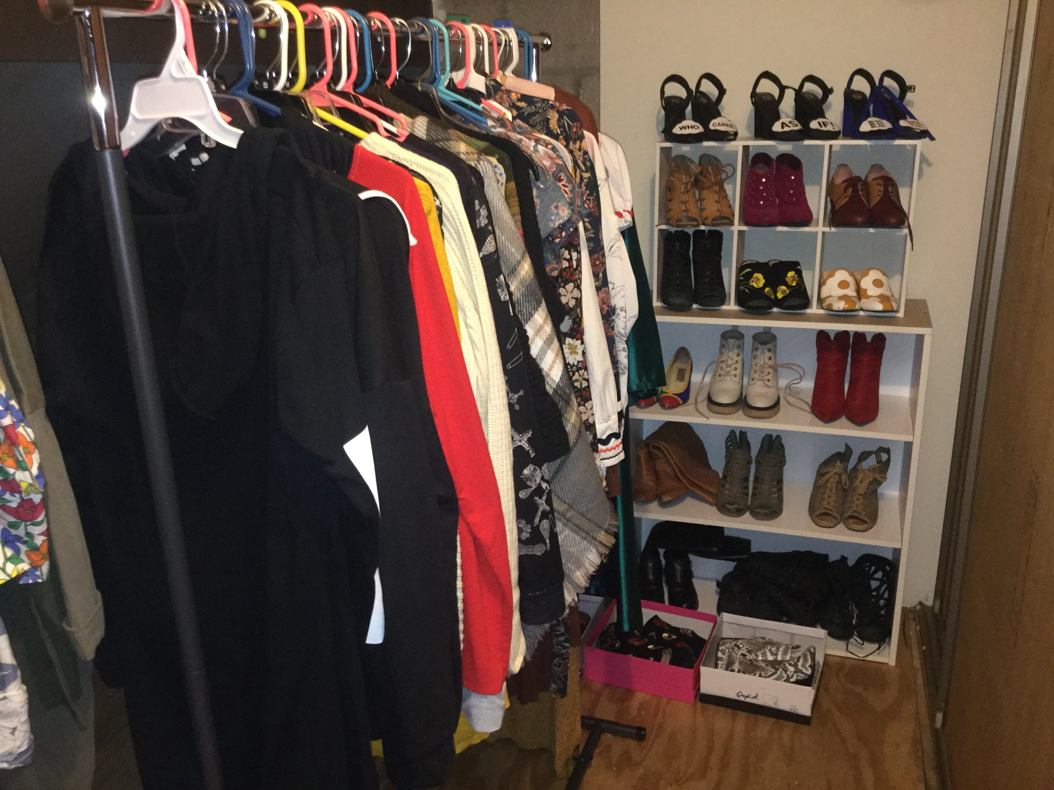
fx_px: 944
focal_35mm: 31
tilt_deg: -19.0
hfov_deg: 58.4
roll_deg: -0.4
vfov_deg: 45.4
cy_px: 395
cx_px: 527
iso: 200
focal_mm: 3.3
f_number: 2.4
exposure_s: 1/16
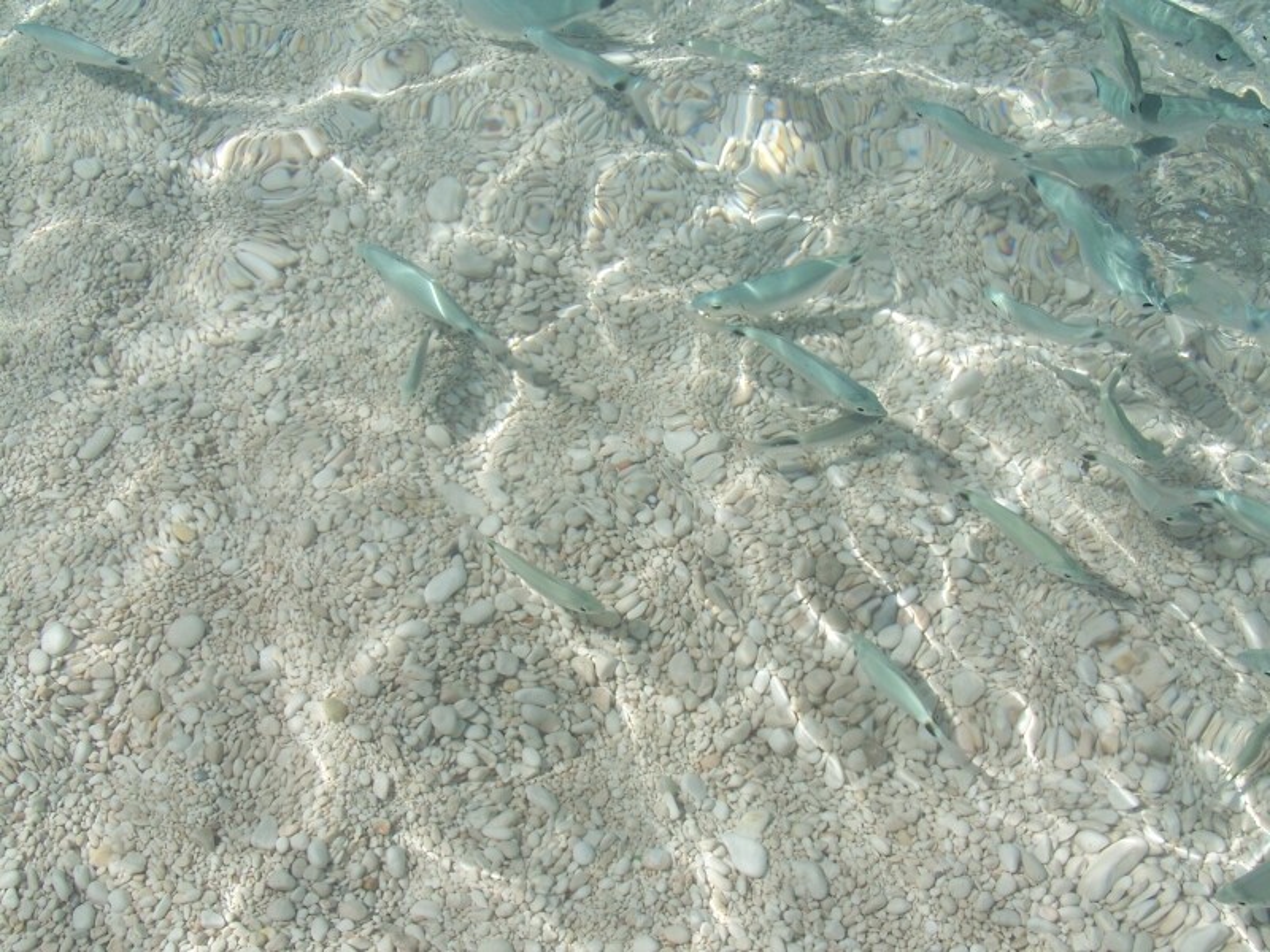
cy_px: 476
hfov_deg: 43.9
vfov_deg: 33.6
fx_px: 1578
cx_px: 635
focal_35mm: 43
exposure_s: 1/750
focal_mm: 7.1
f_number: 5.6
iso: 80
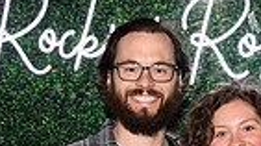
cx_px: 189
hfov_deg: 16.0
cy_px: 282
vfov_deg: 8.6
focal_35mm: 134
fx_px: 926
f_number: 6.3
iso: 500
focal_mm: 31
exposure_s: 1/60
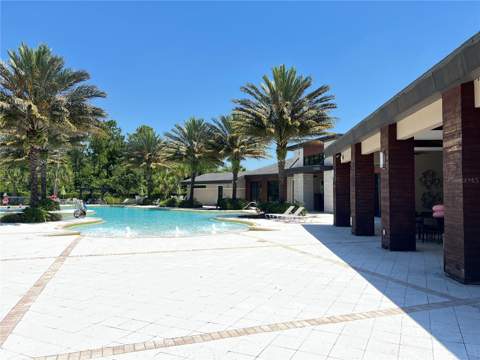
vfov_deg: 53.1
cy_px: 180
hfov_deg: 67.3
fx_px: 361
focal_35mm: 26
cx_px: 240
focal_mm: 5.7
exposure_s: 1/1808
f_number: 1.5
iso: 50
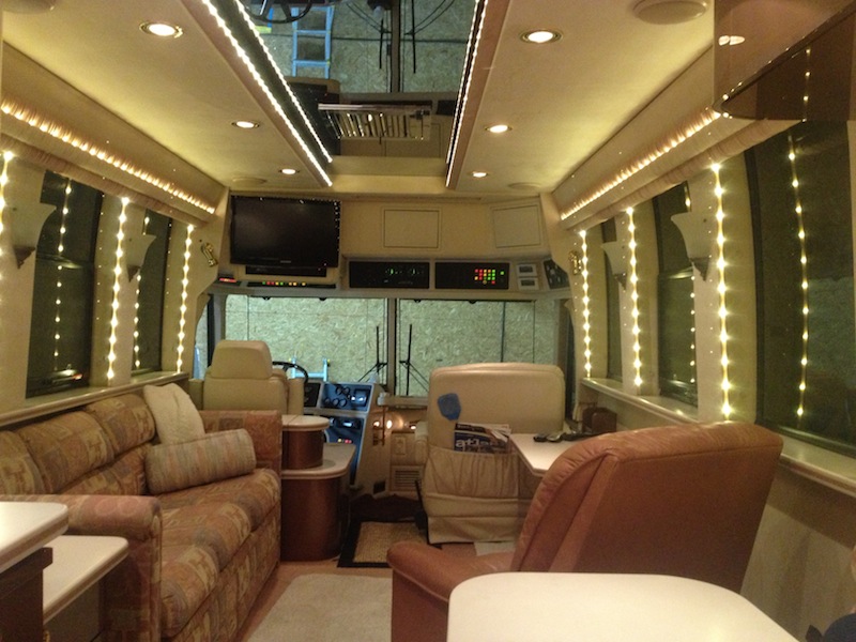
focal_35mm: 35
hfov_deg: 52.6
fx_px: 865
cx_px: 428
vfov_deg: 40.7
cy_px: 321
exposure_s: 1/20
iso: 400
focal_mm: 4.28
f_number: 2.4
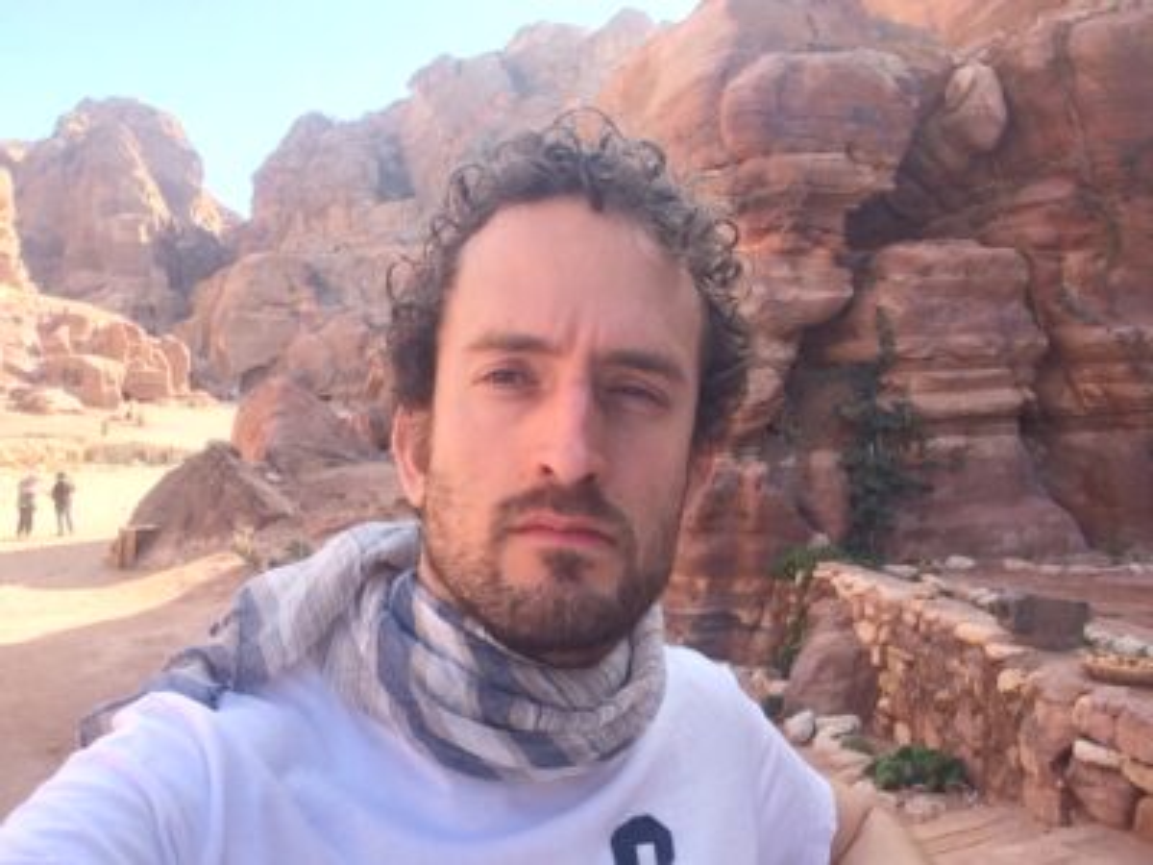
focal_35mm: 33
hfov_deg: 55.4
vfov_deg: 42.9
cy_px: 432
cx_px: 576
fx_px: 1099
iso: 50
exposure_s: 1/216
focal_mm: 2.15
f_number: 2.4
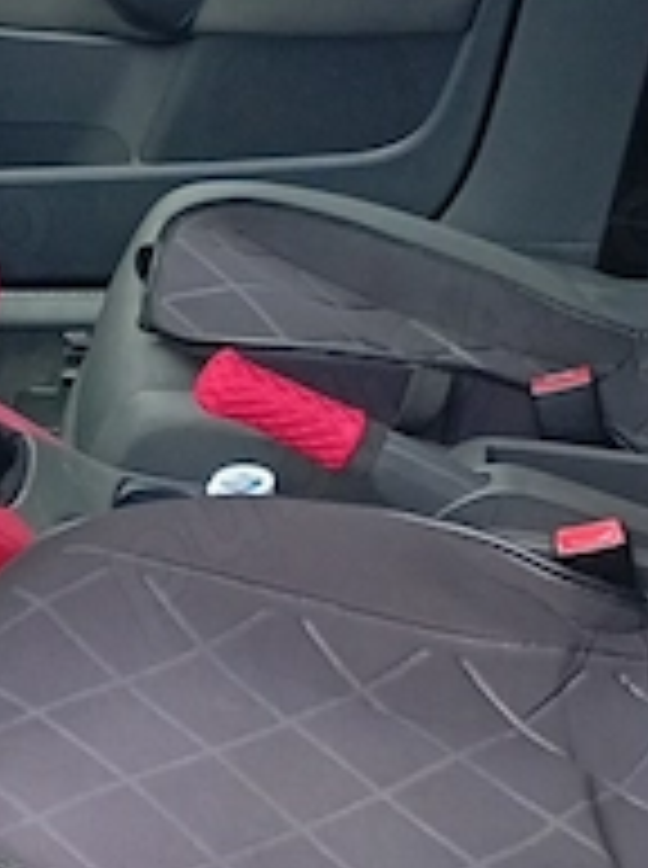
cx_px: 76
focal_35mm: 104
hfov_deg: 14.1
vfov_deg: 18.9
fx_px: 2604
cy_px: 546
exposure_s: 1/107
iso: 102
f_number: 1.8
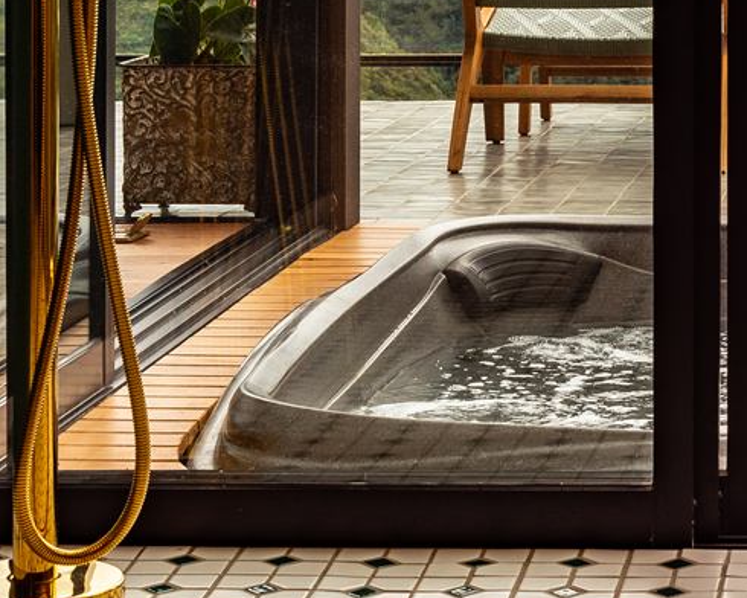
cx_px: 1145
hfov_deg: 12.9
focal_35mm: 141
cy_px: -156
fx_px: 3117
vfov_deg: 10.7
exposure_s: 1/160
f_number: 11
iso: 100
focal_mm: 46
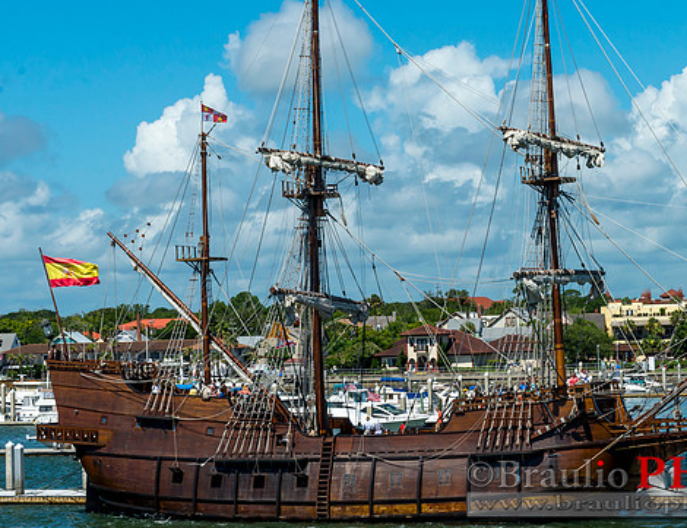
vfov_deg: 15.3
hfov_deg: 19.8
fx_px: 1962
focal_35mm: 98
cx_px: 459
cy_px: 256
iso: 400
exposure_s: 1/1000
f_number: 11
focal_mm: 56
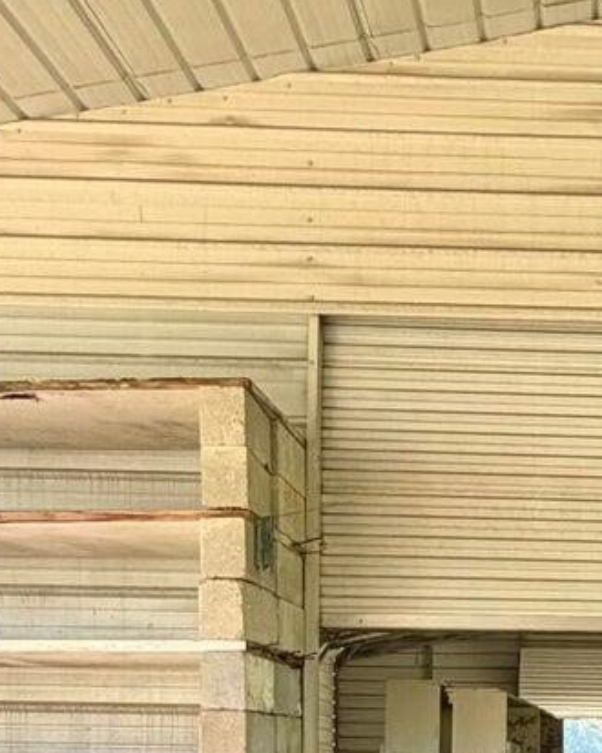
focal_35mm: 53
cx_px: 631
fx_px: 1181
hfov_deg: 26.7
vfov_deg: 32.2
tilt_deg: +0.3
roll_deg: -0.9
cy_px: 779
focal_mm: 2.22
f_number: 2.2
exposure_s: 1/121
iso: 64
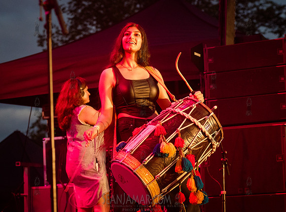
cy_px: 88
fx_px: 954
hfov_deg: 17.1
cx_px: 153
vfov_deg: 12.7
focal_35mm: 116
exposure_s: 1/400
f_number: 4
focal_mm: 92
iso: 6400
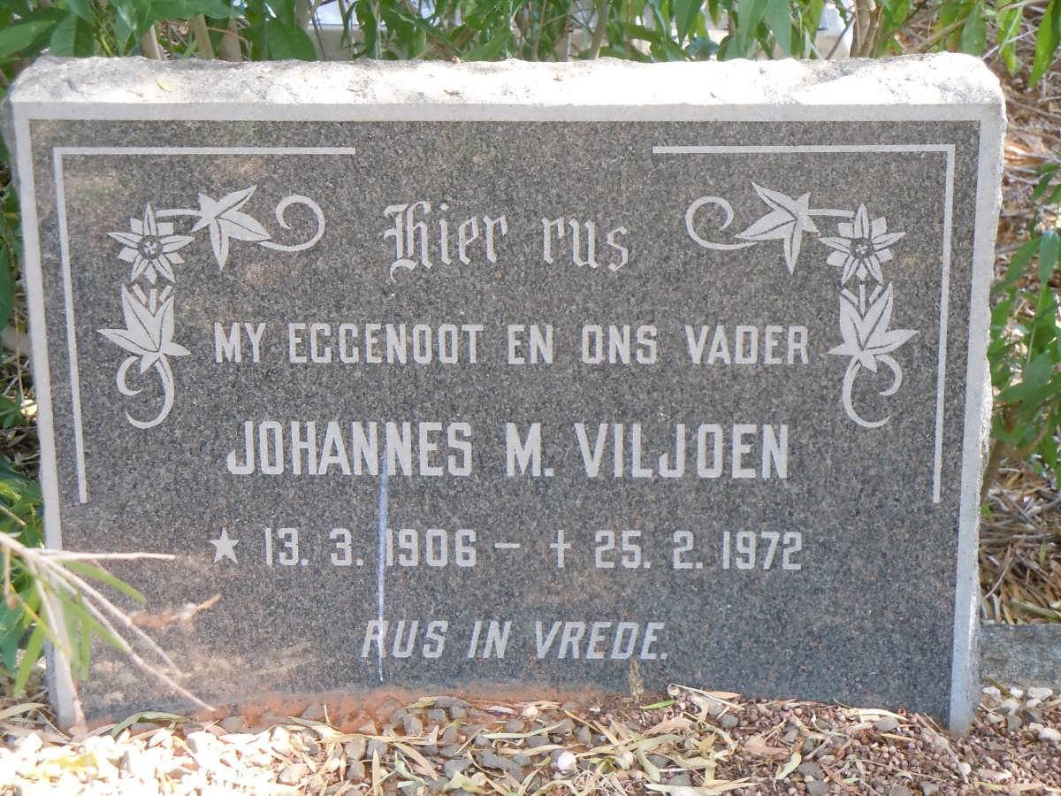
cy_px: 398
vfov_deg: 12.8
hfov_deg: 17.0
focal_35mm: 116
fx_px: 3555
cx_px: 530
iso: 200
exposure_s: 1/25
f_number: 4.6
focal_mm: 20.9
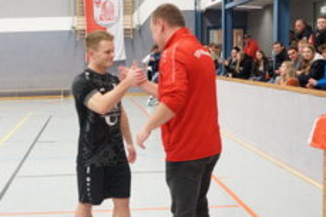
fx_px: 641
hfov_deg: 28.4
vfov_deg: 19.1
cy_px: 148
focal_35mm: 71
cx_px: 117
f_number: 4
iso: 1250
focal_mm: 27
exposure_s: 1/60
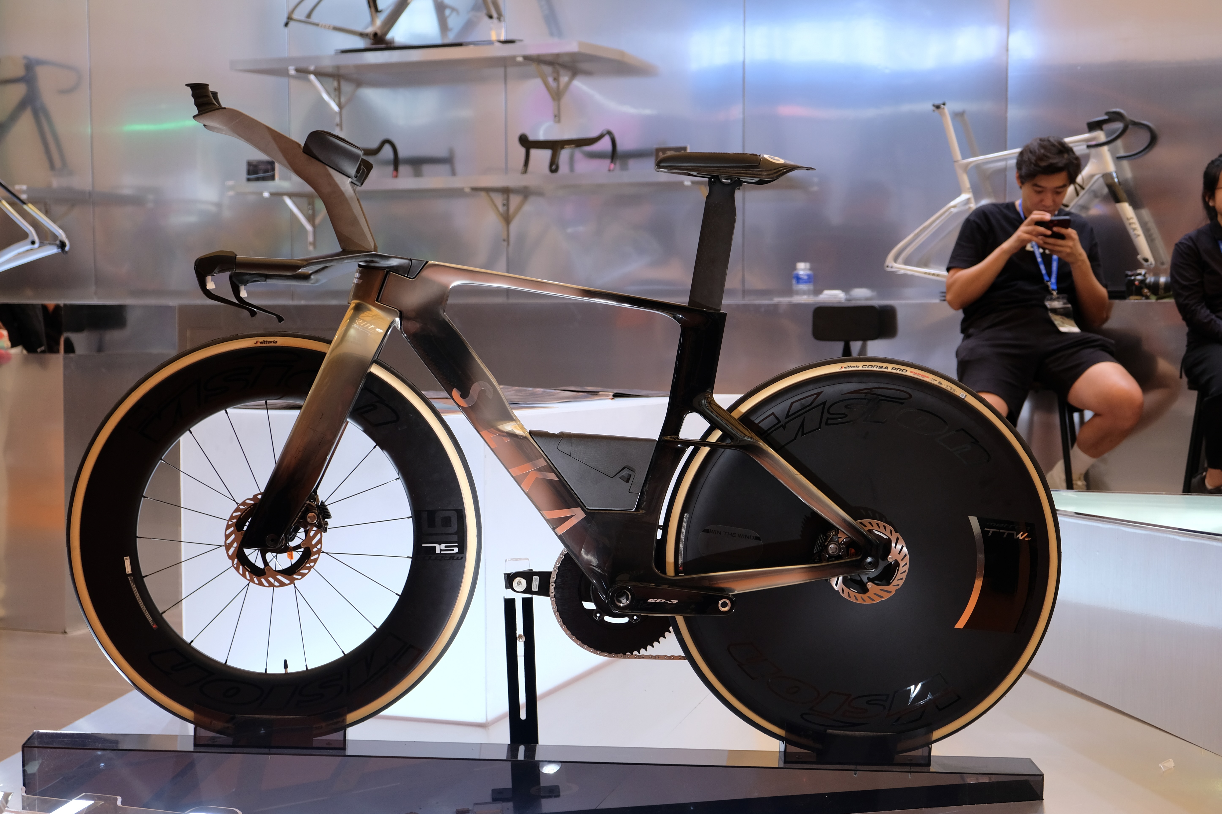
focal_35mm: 53
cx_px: 590
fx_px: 1799
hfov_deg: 37.5
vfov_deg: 25.5
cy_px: 412
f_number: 4
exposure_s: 1/80
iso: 400
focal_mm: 34.3
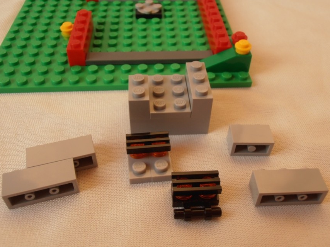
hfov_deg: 47.9
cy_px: 123
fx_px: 372
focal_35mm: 39
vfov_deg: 36.8
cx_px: 170
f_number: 3.9
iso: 80
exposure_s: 1/60
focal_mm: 6.61
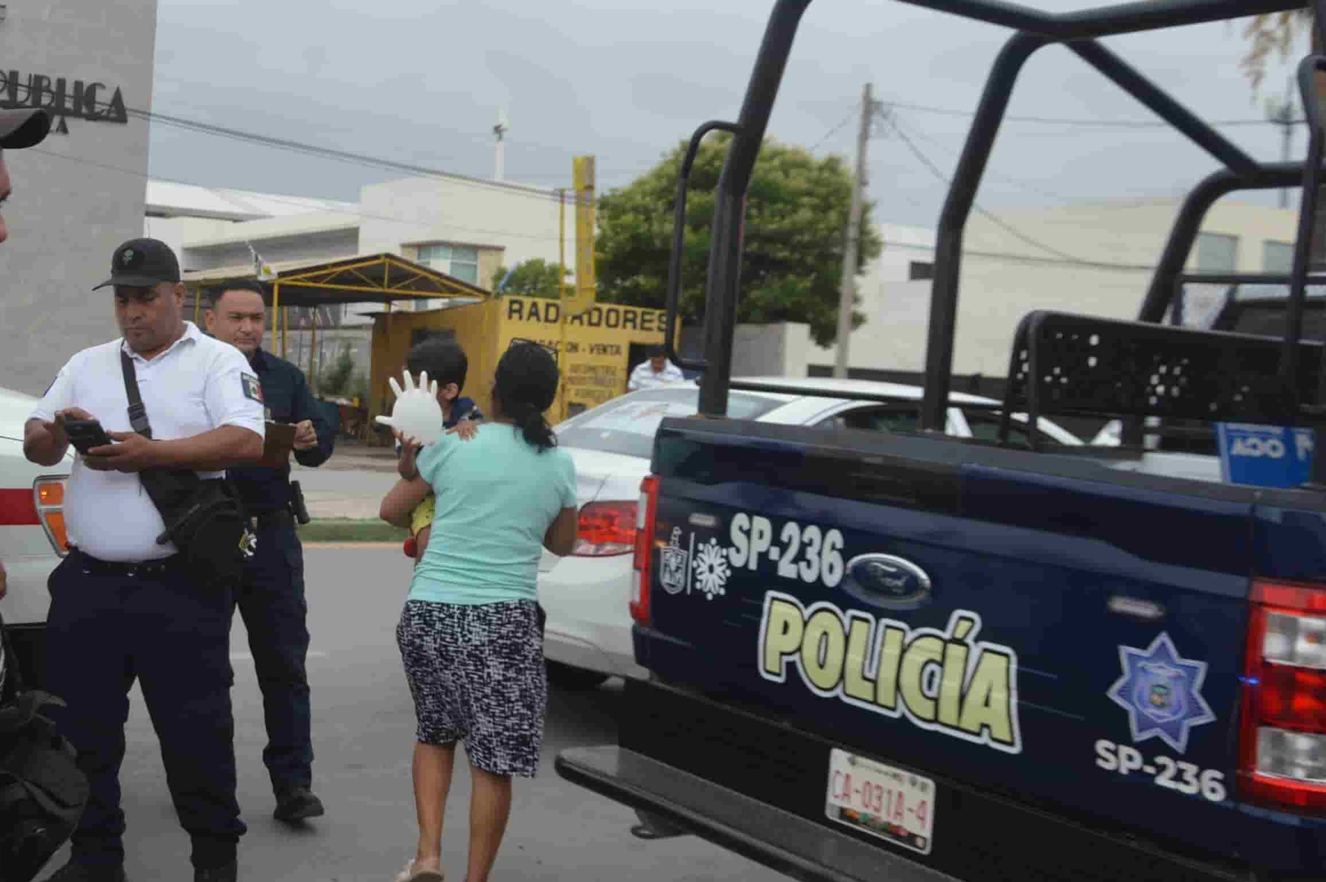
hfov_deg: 40.3
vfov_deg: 27.6
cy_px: 339
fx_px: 1790
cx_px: 476
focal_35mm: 49
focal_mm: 25
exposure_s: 1/160
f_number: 6.3
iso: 100
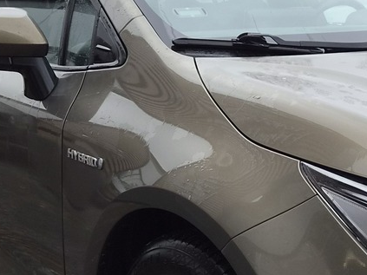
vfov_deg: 16.9
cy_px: 200
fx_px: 922
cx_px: 390
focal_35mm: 87
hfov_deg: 21.5
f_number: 1.8
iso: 25
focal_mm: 5.4
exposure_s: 1/67
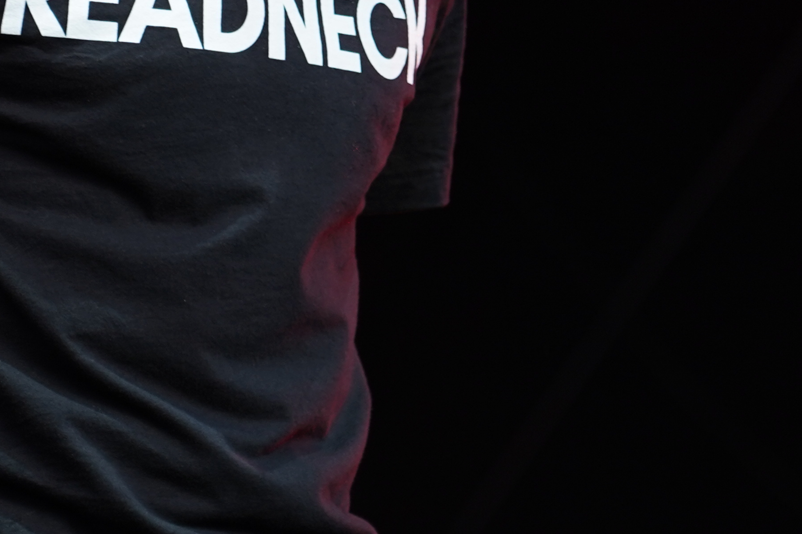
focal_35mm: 349
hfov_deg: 5.9
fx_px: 7774
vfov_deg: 3.9
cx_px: 291
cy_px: -266
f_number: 4
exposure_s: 1/125
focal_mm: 105
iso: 400
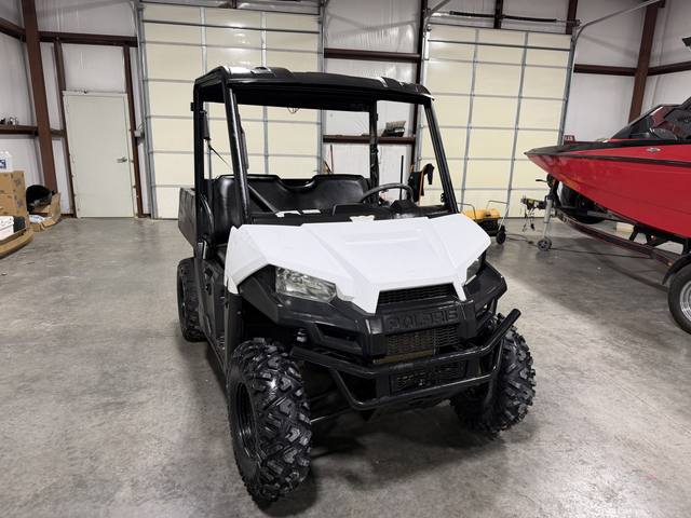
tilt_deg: -12.3
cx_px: 346
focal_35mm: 24
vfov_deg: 56.8
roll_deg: -0.3
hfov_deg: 71.6
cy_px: 259
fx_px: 479
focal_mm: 6.76
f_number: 1.78
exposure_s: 1/60
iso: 200
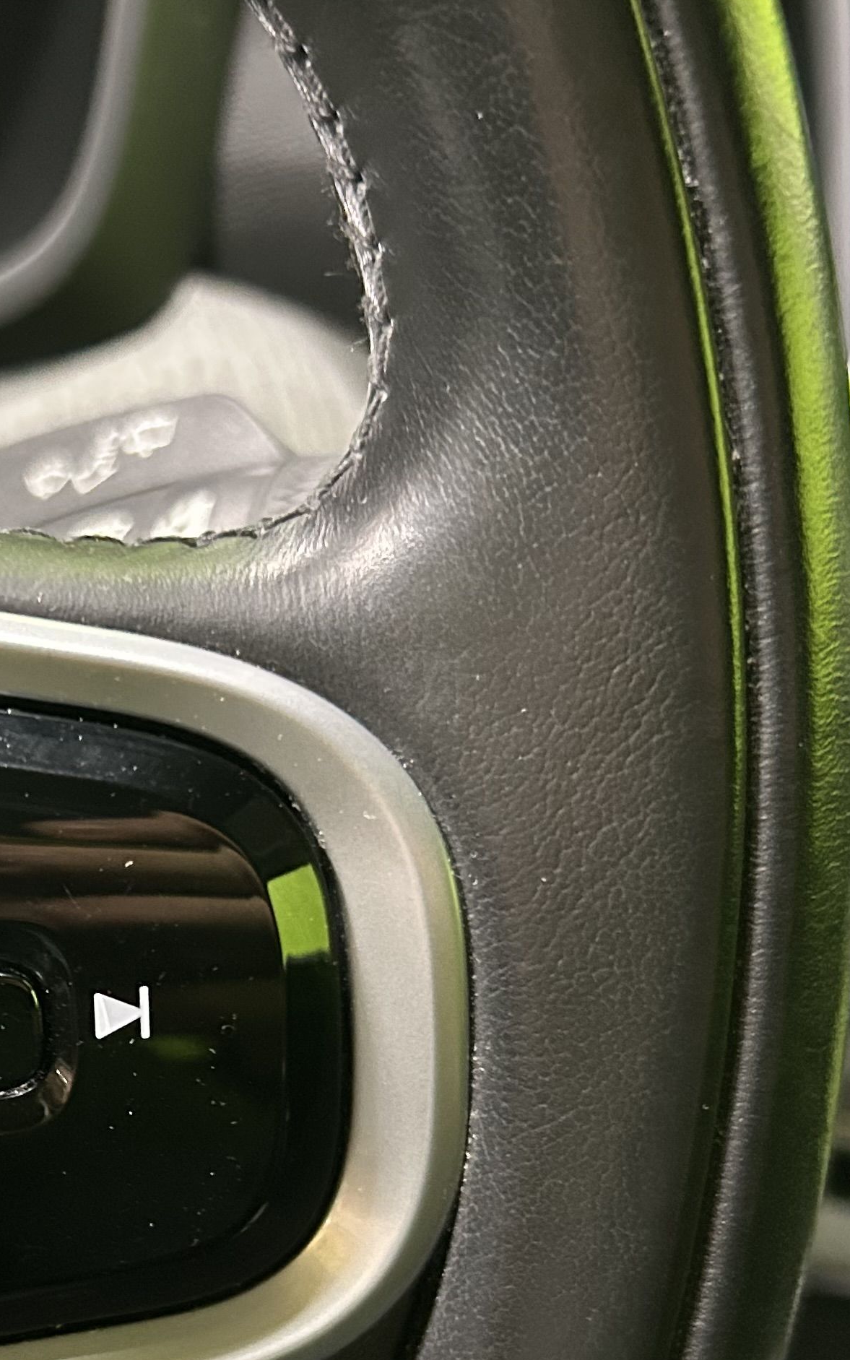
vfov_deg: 33.9
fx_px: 2187
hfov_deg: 20.9
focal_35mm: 59
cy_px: 1017
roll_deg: -1.3
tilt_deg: -31.0
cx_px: -95
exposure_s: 1/33
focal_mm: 5.7
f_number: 1.5
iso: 640
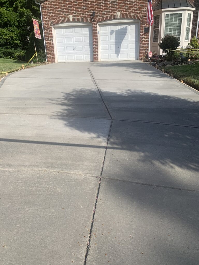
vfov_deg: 67.3
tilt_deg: -20.4
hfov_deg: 53.1
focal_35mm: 26
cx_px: 100
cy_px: 132
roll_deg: +2.0
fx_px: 199
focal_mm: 4.25
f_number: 1.8
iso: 25
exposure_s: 1/1845
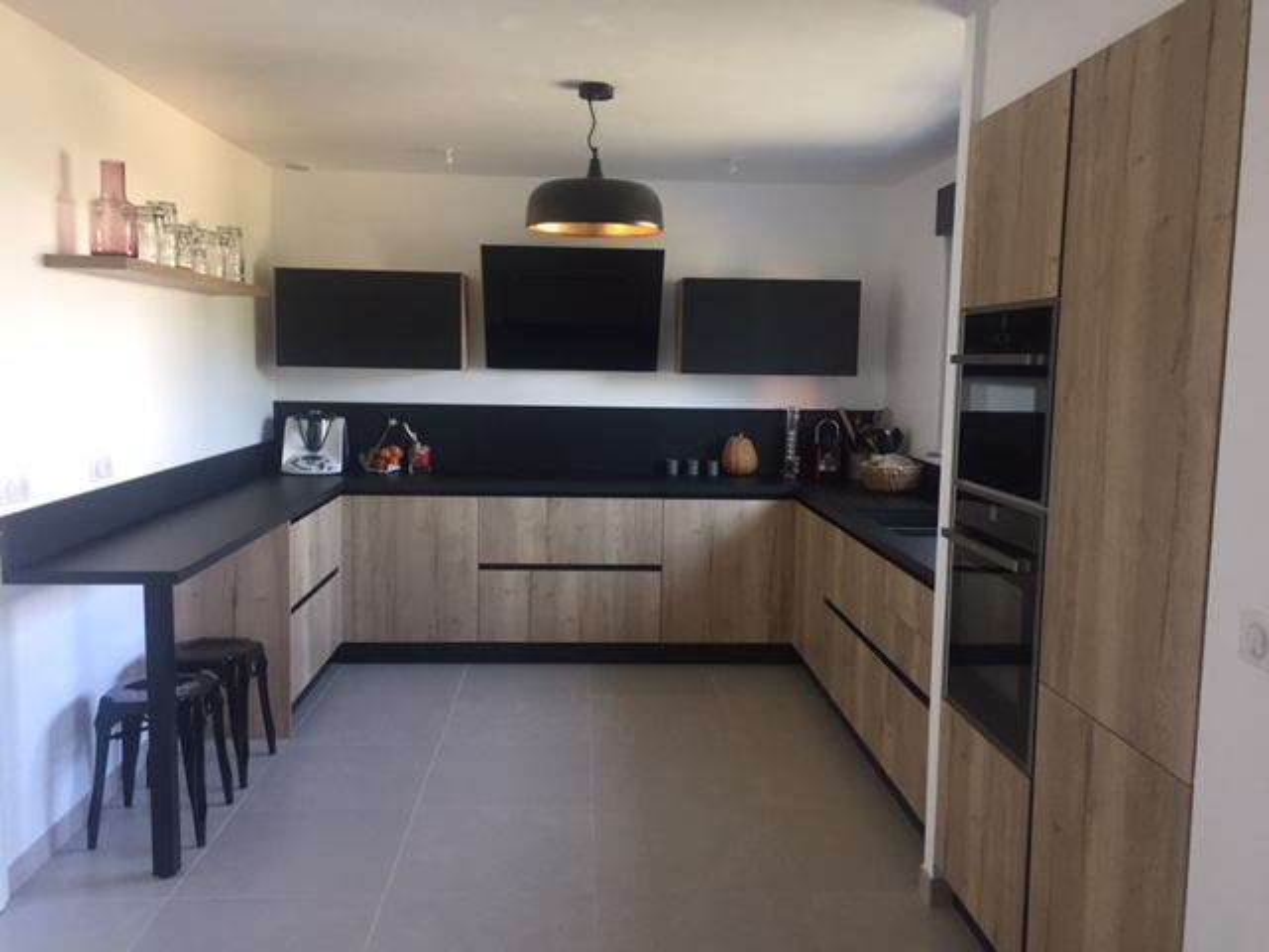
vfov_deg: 48.2
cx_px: 634
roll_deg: -2.3
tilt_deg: -6.0
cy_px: 476
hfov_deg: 61.7
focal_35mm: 29
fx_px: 1063
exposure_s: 1/33
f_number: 2.2
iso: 80
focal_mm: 4.15
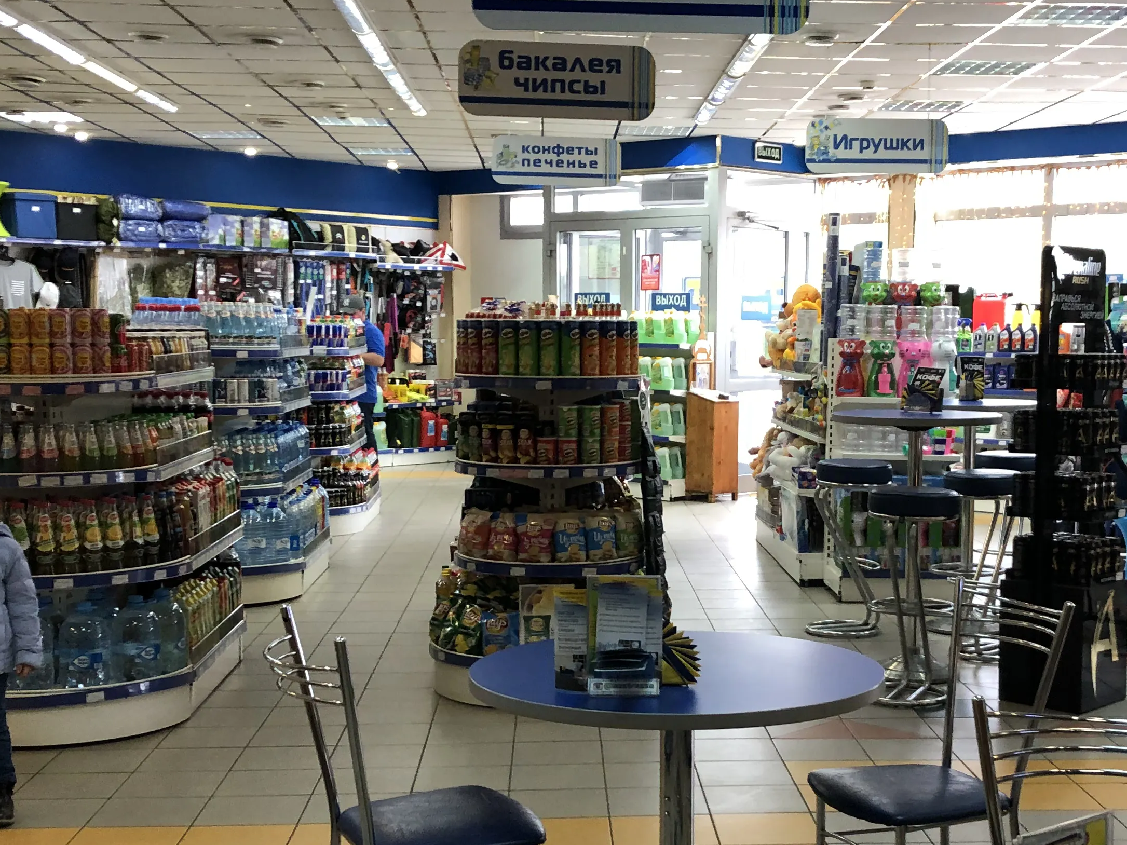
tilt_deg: -6.9
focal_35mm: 52
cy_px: 514
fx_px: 1693
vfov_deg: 28.0
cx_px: 727
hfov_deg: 36.5
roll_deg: -0.2
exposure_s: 1/25
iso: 32
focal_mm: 4
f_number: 1.8
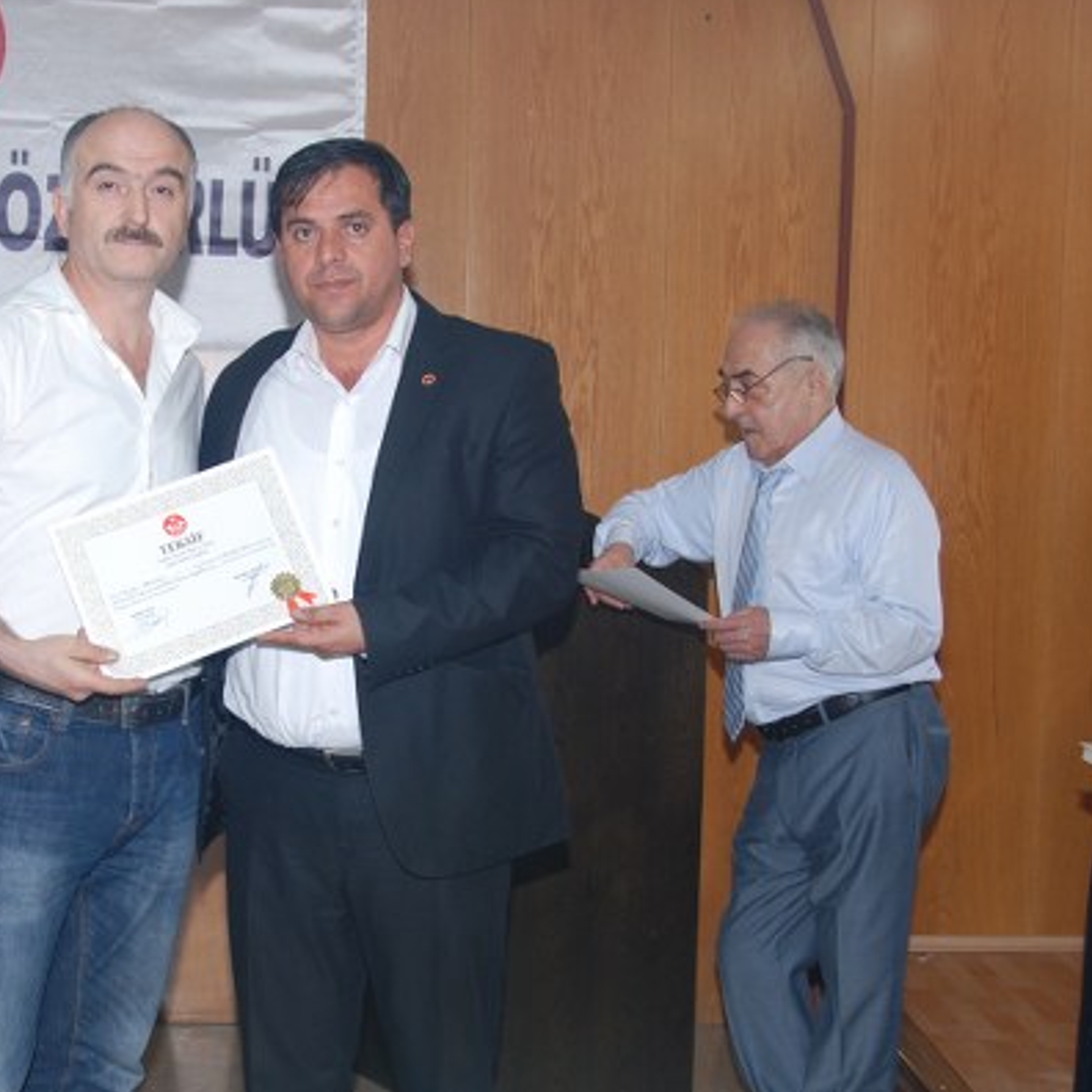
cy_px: 660
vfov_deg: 27.7
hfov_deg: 27.5
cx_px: 334
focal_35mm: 62
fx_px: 2213
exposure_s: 1/60
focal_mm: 24
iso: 200
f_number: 4
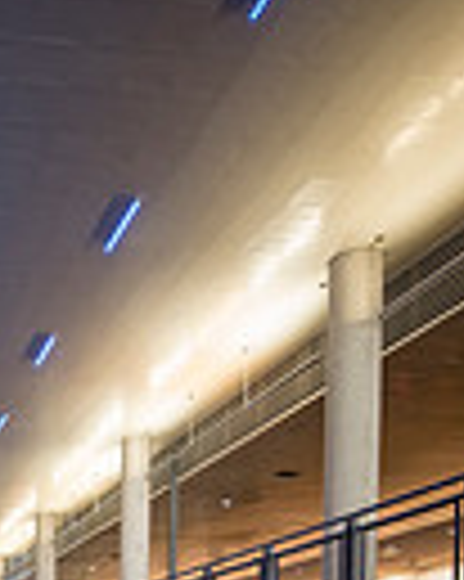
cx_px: -86
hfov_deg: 28.6
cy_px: 728
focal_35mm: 46
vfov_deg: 32.1
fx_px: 791
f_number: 3.2
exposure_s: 1/160
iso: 2000
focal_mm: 14
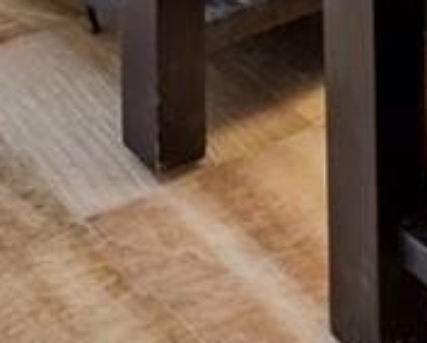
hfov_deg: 13.1
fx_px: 1822
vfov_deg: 8.1
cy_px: -884
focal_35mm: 144
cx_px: -46
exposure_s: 1/6
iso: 400
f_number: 9
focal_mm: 17
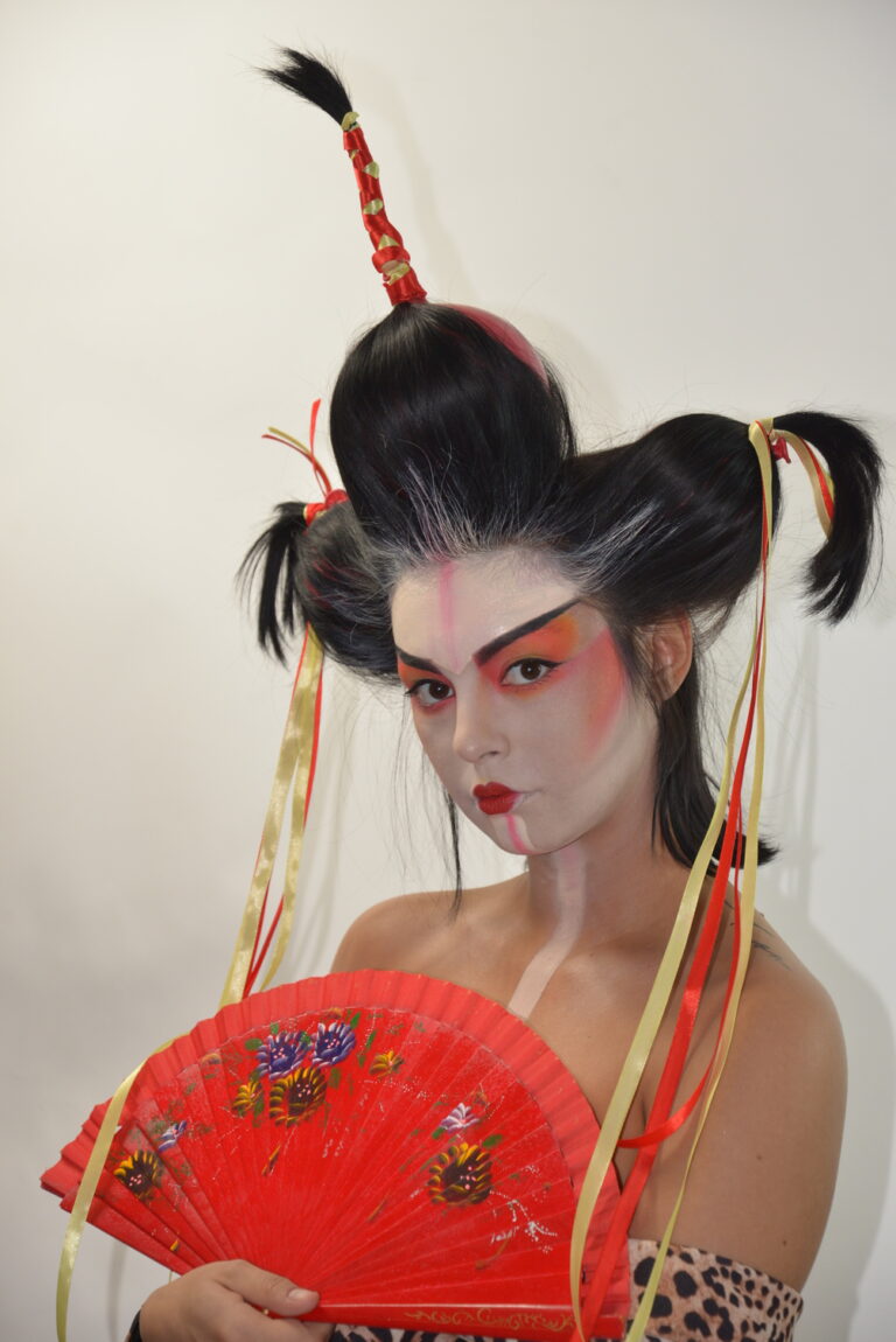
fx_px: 2796
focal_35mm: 75
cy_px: 671
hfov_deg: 18.2
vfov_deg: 27.0
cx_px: 448
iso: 800
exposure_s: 1/200
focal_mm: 75
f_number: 5
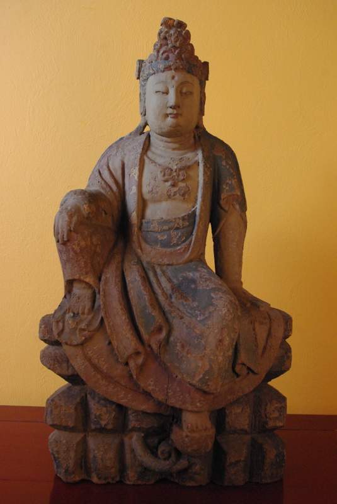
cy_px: 252
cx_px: 168
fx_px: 504
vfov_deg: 53.1
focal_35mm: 36
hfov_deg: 36.9
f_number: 5.6
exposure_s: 1/45
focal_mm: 24.38
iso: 1600
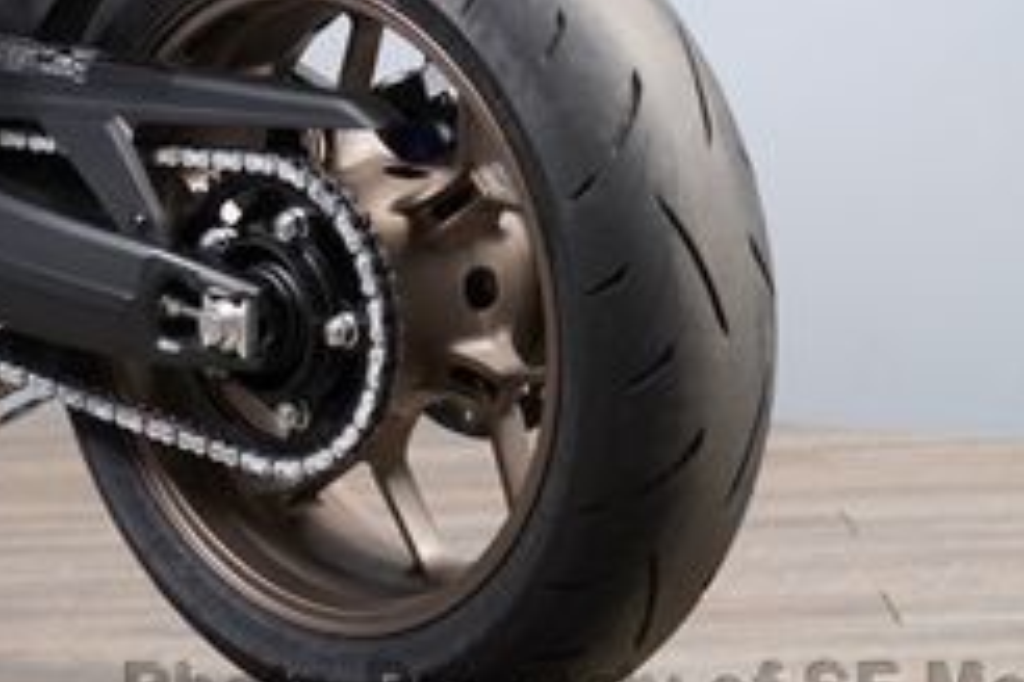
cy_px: -114
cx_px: -87
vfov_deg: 7.4
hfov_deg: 11.0
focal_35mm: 185
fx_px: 5262
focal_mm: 71
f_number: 4
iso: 1600
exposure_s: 1/100
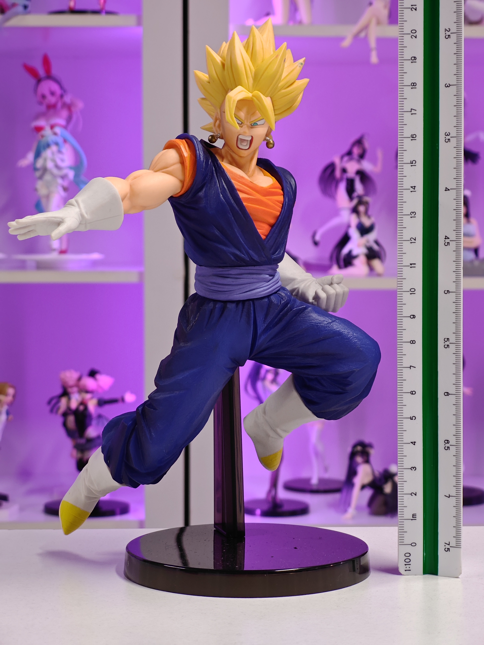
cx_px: 242
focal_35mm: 80
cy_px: 322
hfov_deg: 18.4
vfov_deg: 24.4
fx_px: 1491
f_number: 2.4
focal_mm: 7.48
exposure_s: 1/18.4
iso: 400
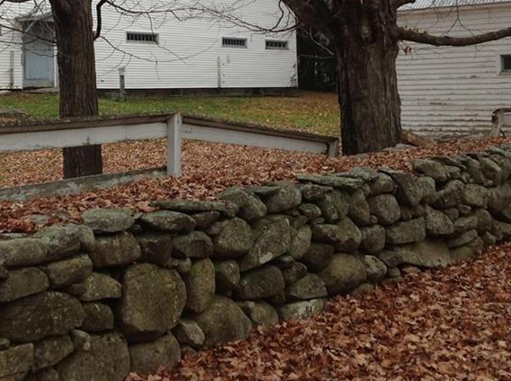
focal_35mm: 63
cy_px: 45
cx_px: 225
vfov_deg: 22.7
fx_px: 928
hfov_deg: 30.8
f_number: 2.4
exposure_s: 1/351
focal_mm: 4.28
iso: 50
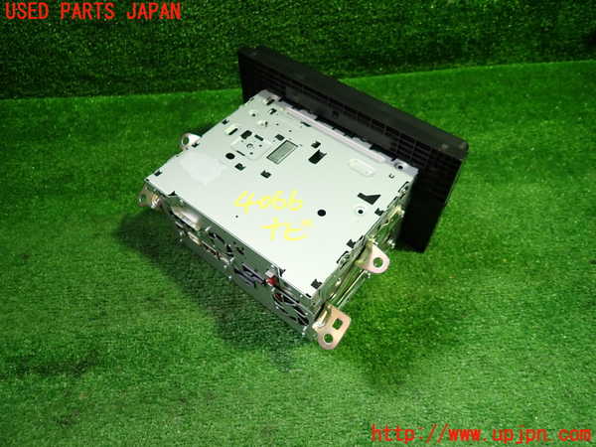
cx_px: 298
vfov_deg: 54.9
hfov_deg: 69.4
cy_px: 224
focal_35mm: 25
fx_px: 430
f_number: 2
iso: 200
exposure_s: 1/50
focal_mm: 4.5
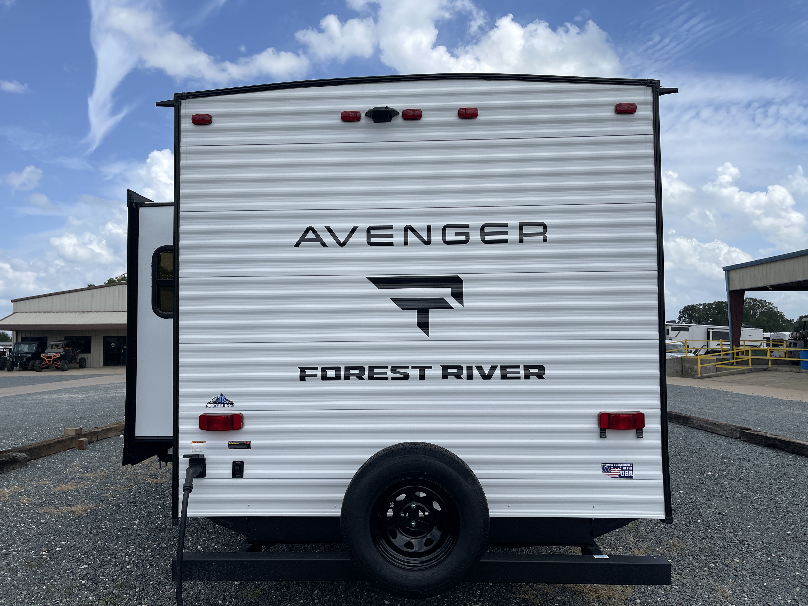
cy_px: 303
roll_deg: -0.1
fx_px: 584
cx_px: 404
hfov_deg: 69.4
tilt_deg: +1.4
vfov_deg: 54.9
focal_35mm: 25
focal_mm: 5.1
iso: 32
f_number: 1.6
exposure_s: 1/5618
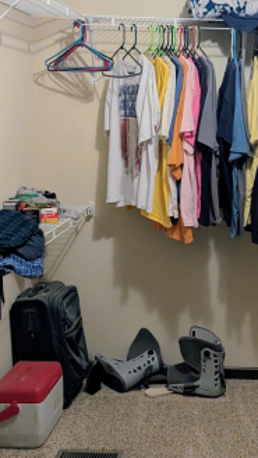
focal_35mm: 53
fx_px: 643
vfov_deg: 39.1
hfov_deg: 22.2
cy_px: 209
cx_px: 232
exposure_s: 1/30
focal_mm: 6.81
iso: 137
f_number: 1.85
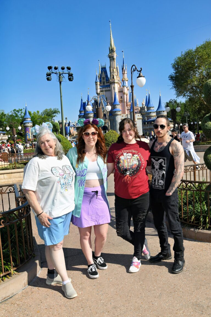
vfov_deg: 57.2
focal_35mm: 33
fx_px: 290
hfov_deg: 40.0
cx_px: 106
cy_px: 158
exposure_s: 1/250
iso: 100
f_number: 9
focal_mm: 22
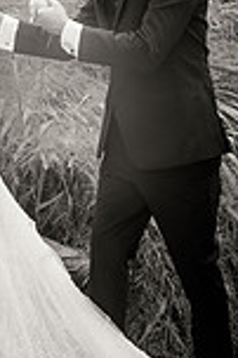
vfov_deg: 21.8
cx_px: -45
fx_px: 914
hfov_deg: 14.4
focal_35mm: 92
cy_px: 54
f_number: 4
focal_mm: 31
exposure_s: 1/800
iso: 400
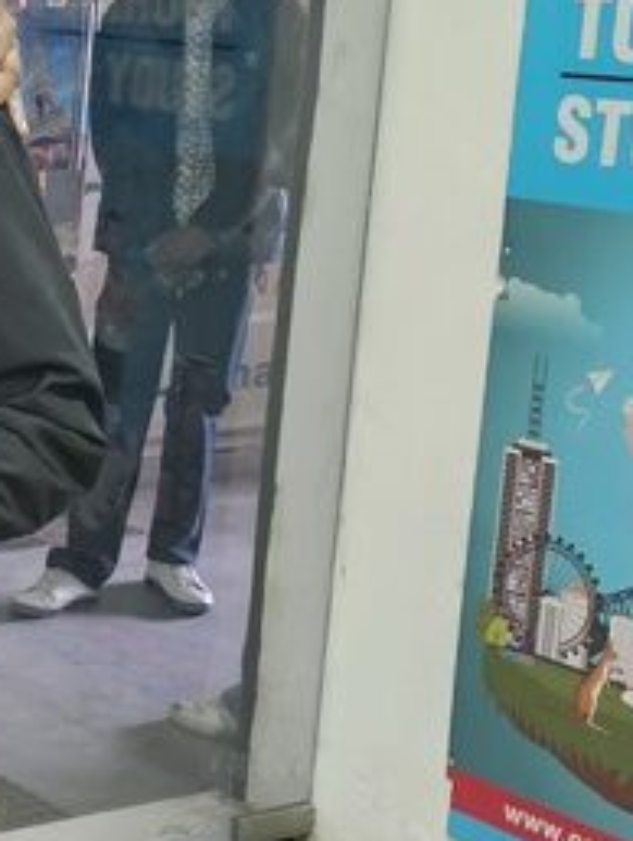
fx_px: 2166
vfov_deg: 22.0
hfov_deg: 14.6
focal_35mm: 89
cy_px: 365
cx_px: -493
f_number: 1.7
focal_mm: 6.3
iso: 1000
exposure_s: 1/120
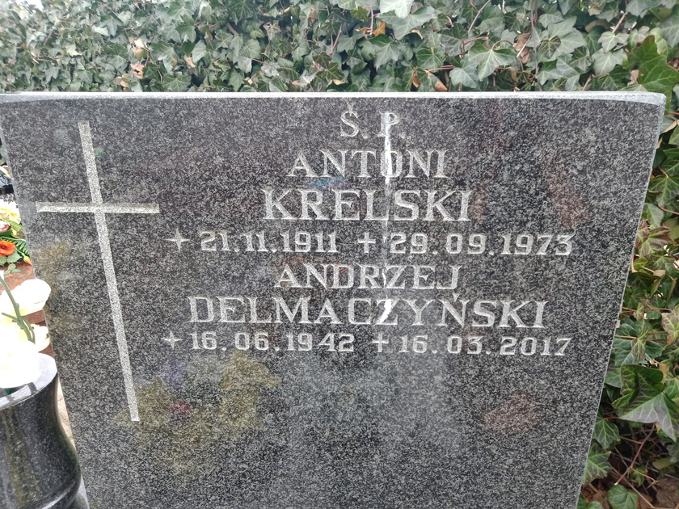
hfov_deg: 63.4
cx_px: 340
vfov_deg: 49.7
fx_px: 549
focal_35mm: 28
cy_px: 254
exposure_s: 1/100
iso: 128
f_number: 2.2
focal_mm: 3.37
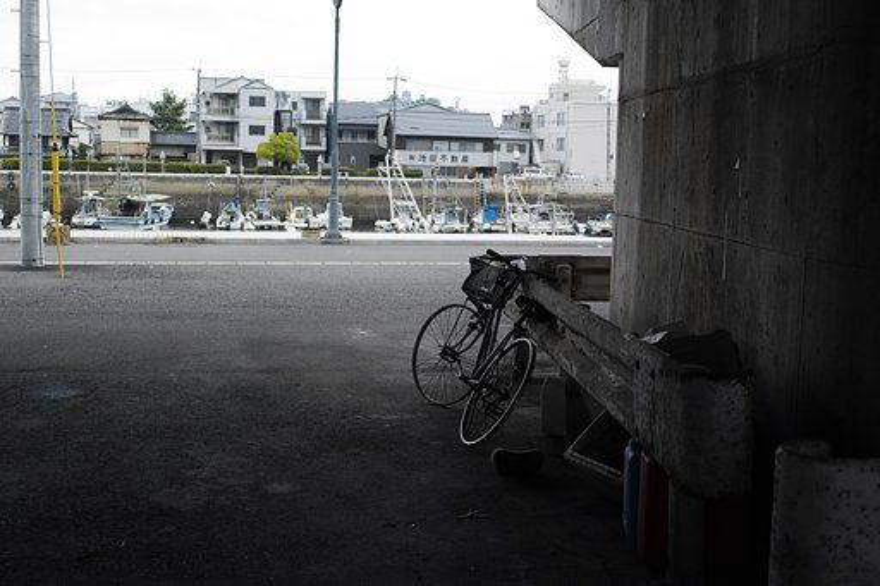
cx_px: 440
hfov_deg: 43.6
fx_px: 1100
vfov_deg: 29.8
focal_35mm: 45
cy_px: 293
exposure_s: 1/100
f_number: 4.5
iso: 100
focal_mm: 30
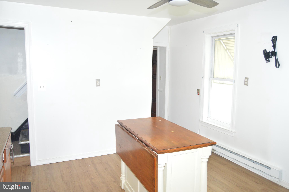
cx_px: 144
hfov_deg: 64.6
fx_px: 229
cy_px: 96
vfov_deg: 45.6
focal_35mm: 28
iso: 1600
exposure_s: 1/200
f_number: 3.5
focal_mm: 19
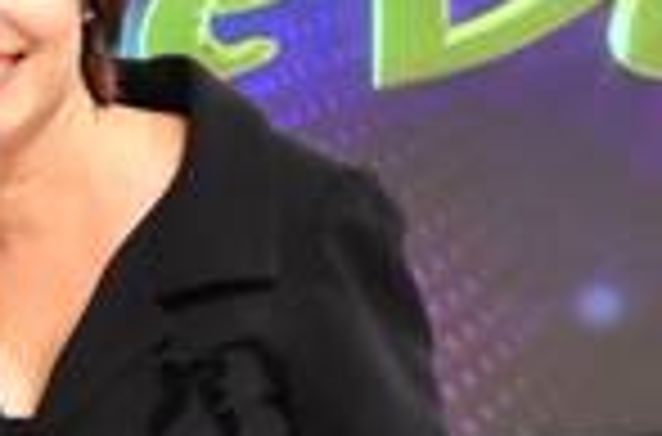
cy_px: 218
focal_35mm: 144
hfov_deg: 13.8
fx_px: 2640
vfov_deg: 9.5
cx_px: -198
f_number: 3.8
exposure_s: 1/125
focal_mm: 22
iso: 1400
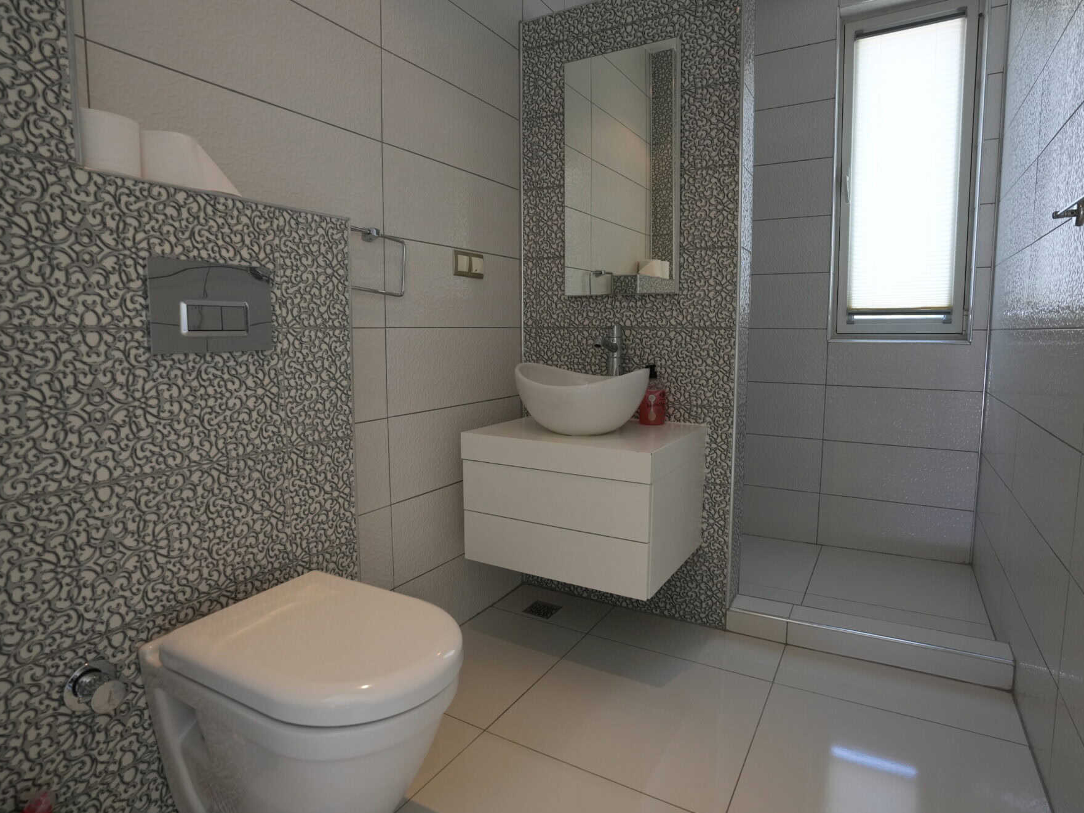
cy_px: 395
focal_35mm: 19
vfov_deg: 68.7
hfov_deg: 84.7
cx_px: 532
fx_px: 595
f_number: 4
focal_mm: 17
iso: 1000
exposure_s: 1/160
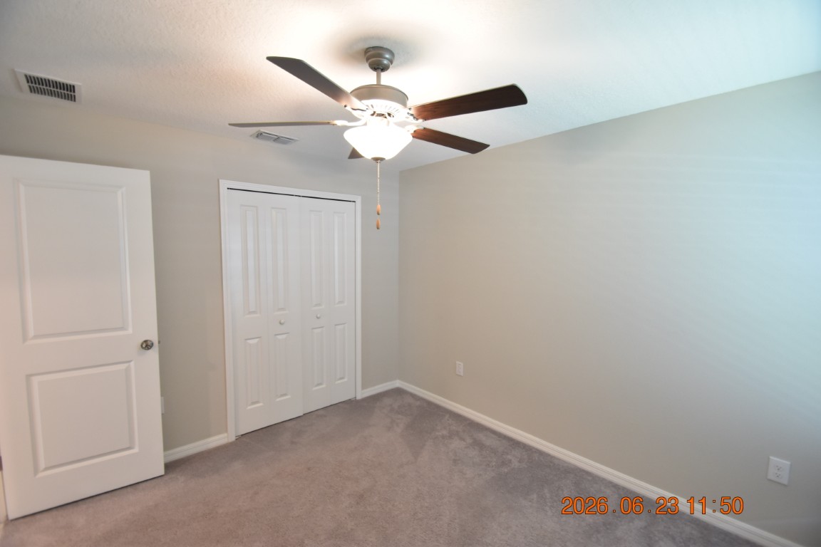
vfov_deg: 77.3
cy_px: 274
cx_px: 410
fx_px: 342
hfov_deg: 100.4
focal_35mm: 15
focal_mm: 10
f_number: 3.5
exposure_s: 1/45
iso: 800
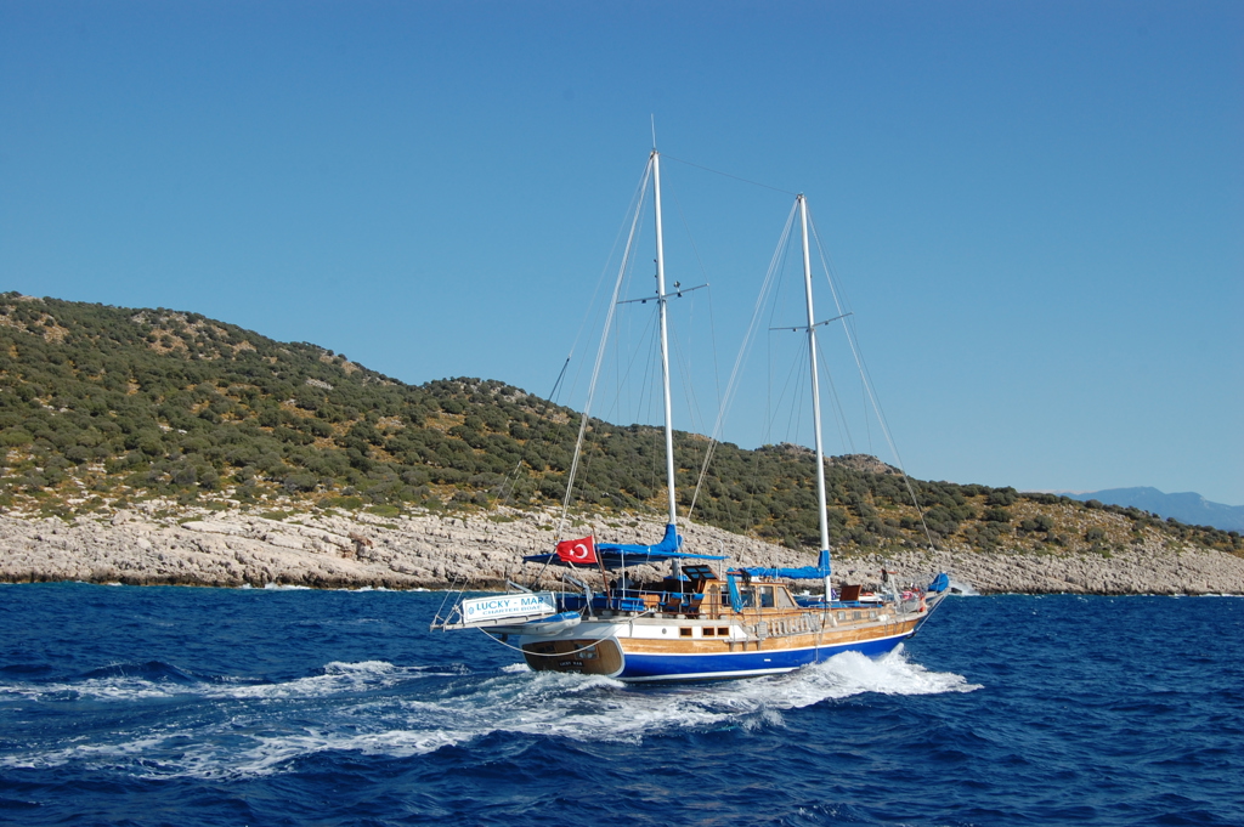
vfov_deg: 29.8
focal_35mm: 45
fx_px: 1554
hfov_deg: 43.6
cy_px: 414
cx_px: 622
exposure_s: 1/320
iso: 200
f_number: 9
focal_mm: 30
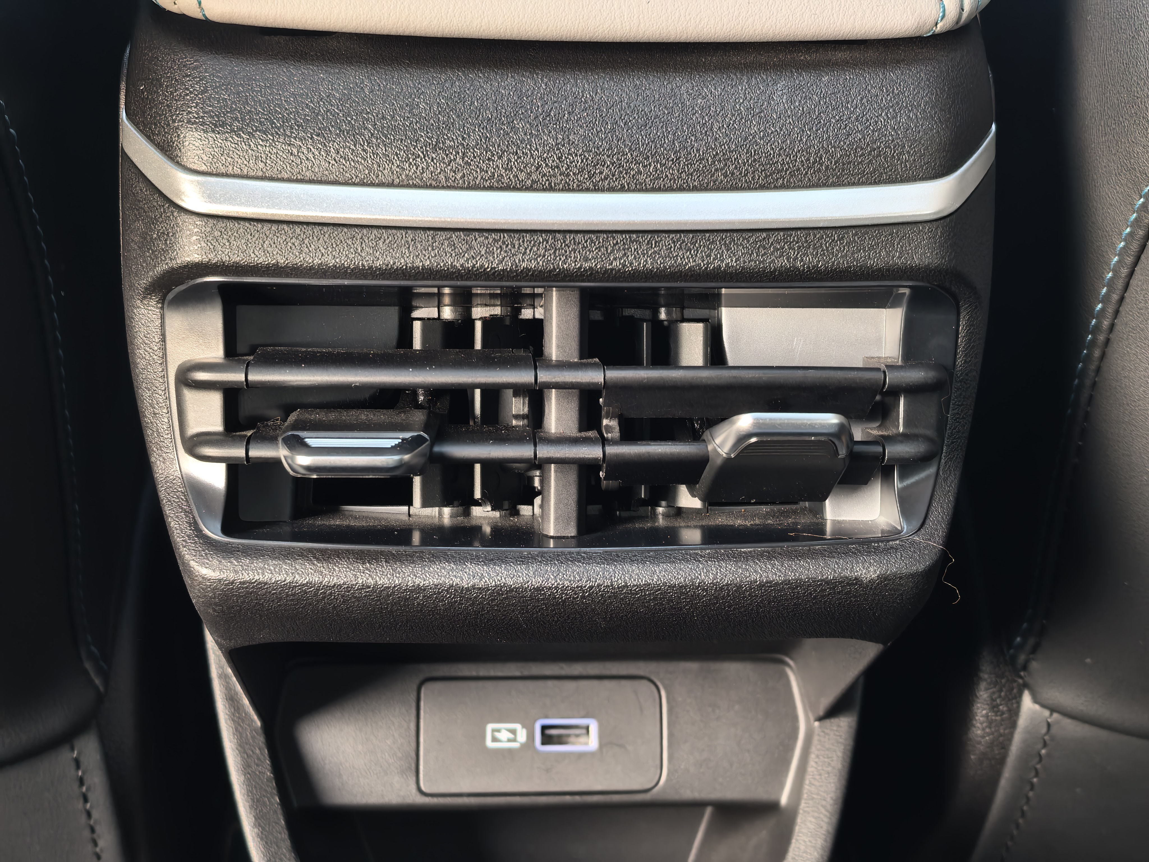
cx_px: 574
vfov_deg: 30.3
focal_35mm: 48
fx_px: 1593
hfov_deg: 39.7
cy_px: 431
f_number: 2
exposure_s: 1/100
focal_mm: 6.98
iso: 250
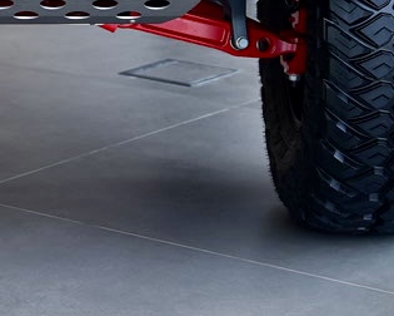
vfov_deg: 8.0
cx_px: -10
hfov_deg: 10.2
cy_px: -248
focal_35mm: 188
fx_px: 2192
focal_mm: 39
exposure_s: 1/80
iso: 100
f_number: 2.8
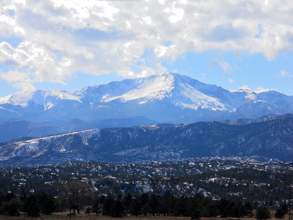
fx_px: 1185
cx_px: 146
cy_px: 110
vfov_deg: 10.6
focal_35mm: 140
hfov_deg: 14.1
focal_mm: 25
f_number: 6.6
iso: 80
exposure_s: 1/500
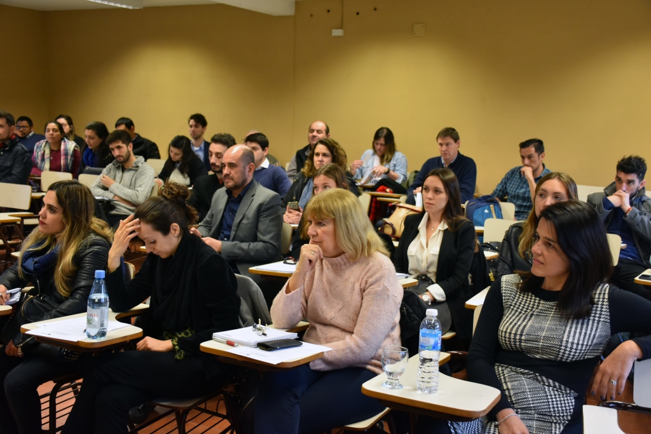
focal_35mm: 36
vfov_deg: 36.9
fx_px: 651
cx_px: 326
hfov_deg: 53.1
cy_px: 217
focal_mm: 24
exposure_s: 1/60
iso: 900
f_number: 4
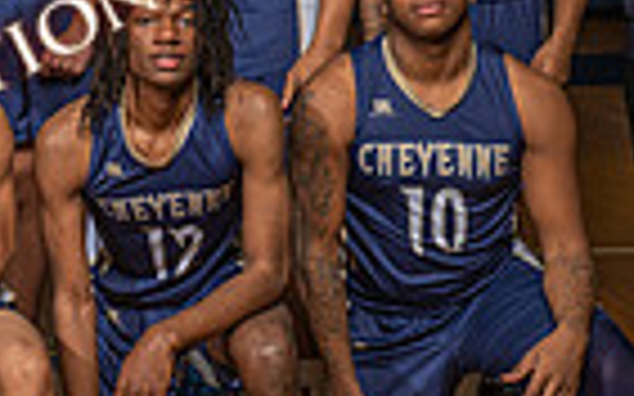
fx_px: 1814
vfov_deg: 12.4
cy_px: 66
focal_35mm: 105
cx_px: -168
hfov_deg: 18.6
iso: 125
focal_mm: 24
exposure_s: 1/125
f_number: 7.1
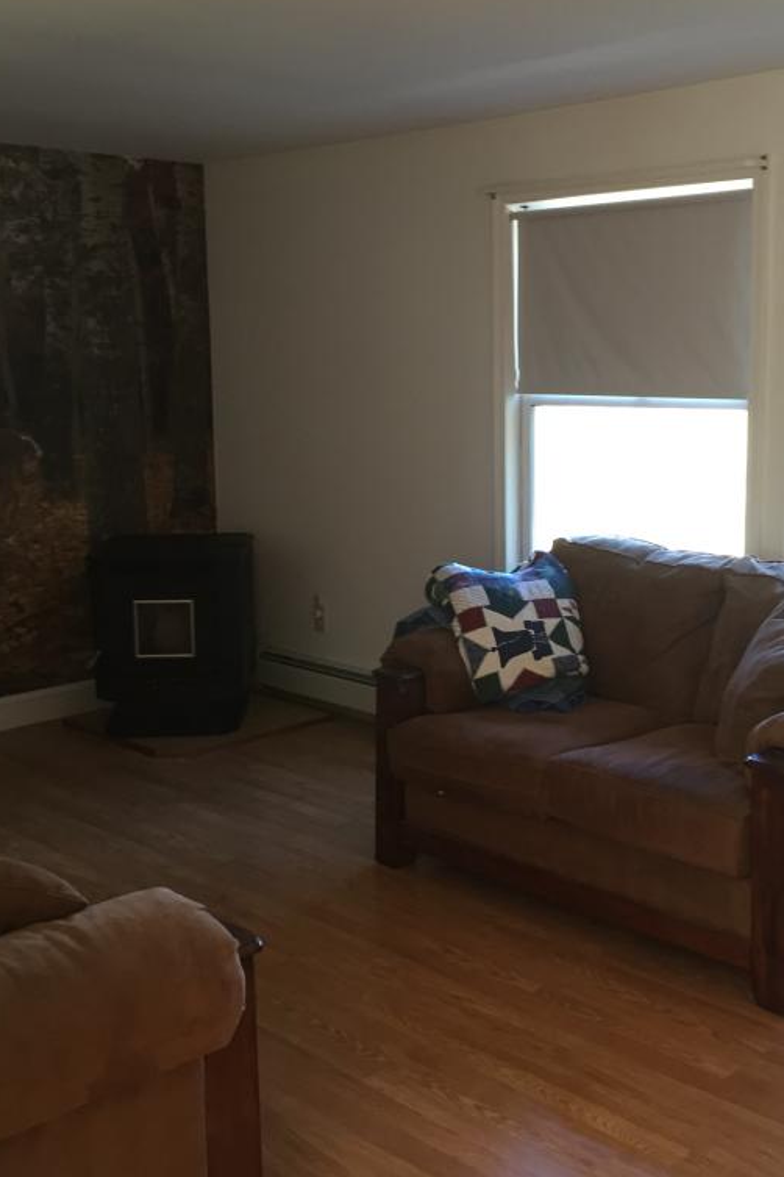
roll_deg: +1.7
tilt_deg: -9.9
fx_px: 1339
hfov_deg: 32.5
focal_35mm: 41
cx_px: 484
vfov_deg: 47.4
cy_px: 578
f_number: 2.2
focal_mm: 4.15
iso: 80
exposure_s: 1/30
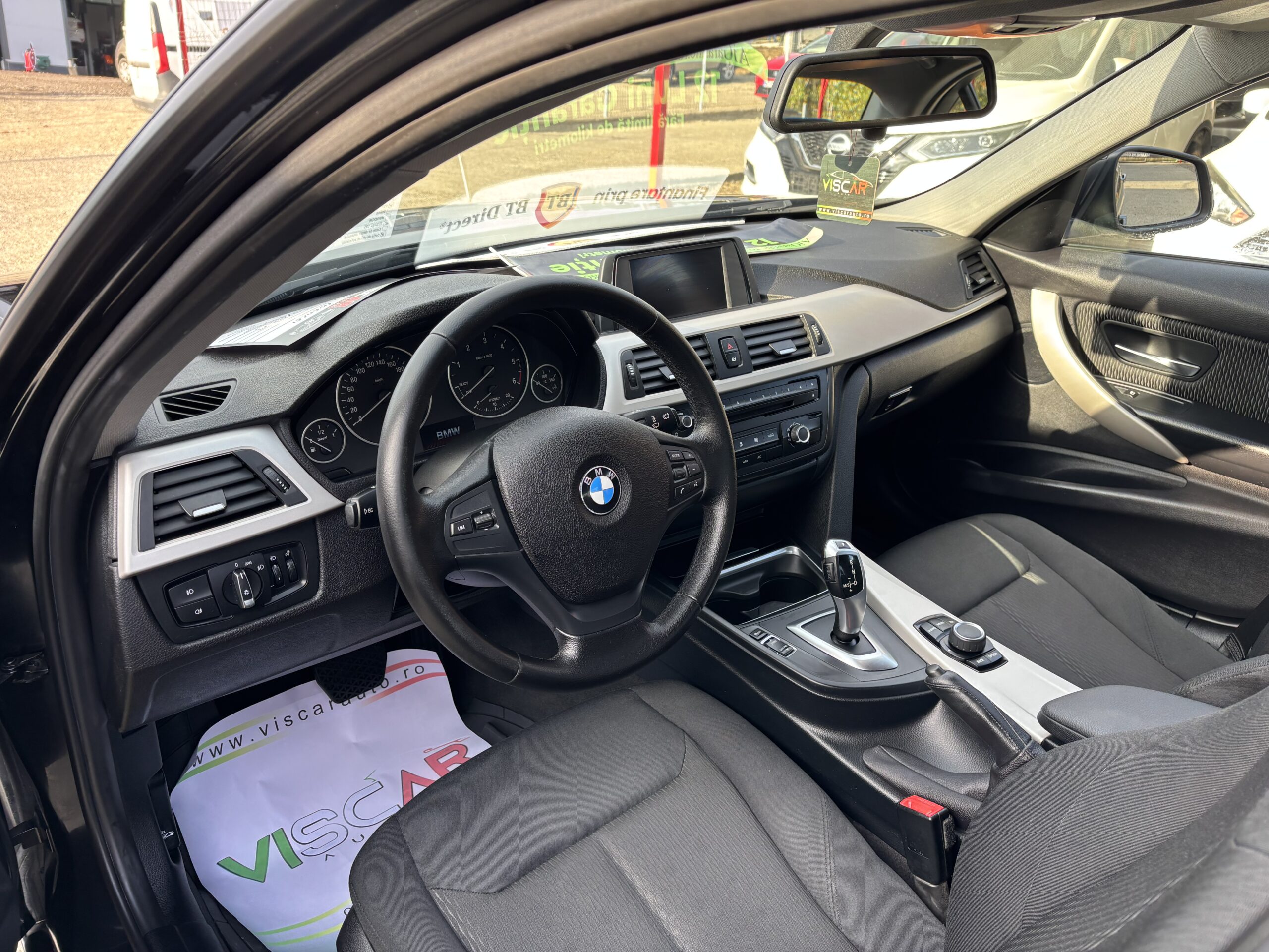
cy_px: 476
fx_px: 953
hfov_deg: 67.3
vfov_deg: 53.1
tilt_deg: -19.4
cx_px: 634
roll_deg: -3.8
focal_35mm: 26
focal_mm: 5.96
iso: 40
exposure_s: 1/121
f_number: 1.6
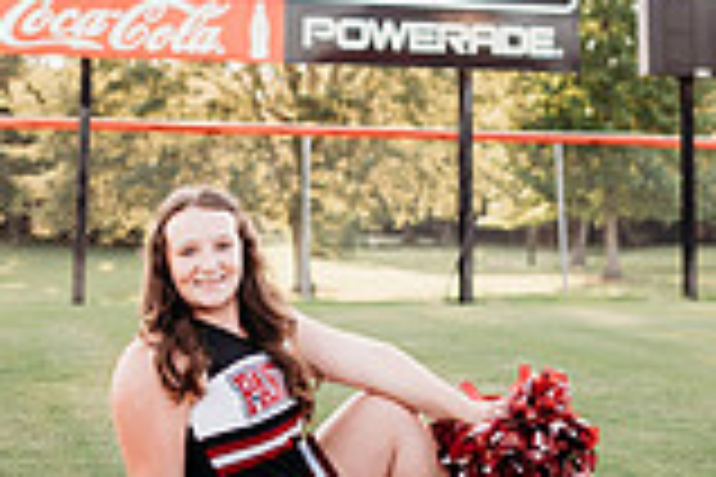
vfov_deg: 19.4
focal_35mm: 68
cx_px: 405
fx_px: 1352
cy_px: -18
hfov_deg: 29.6
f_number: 2
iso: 125
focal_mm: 24
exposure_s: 1/500
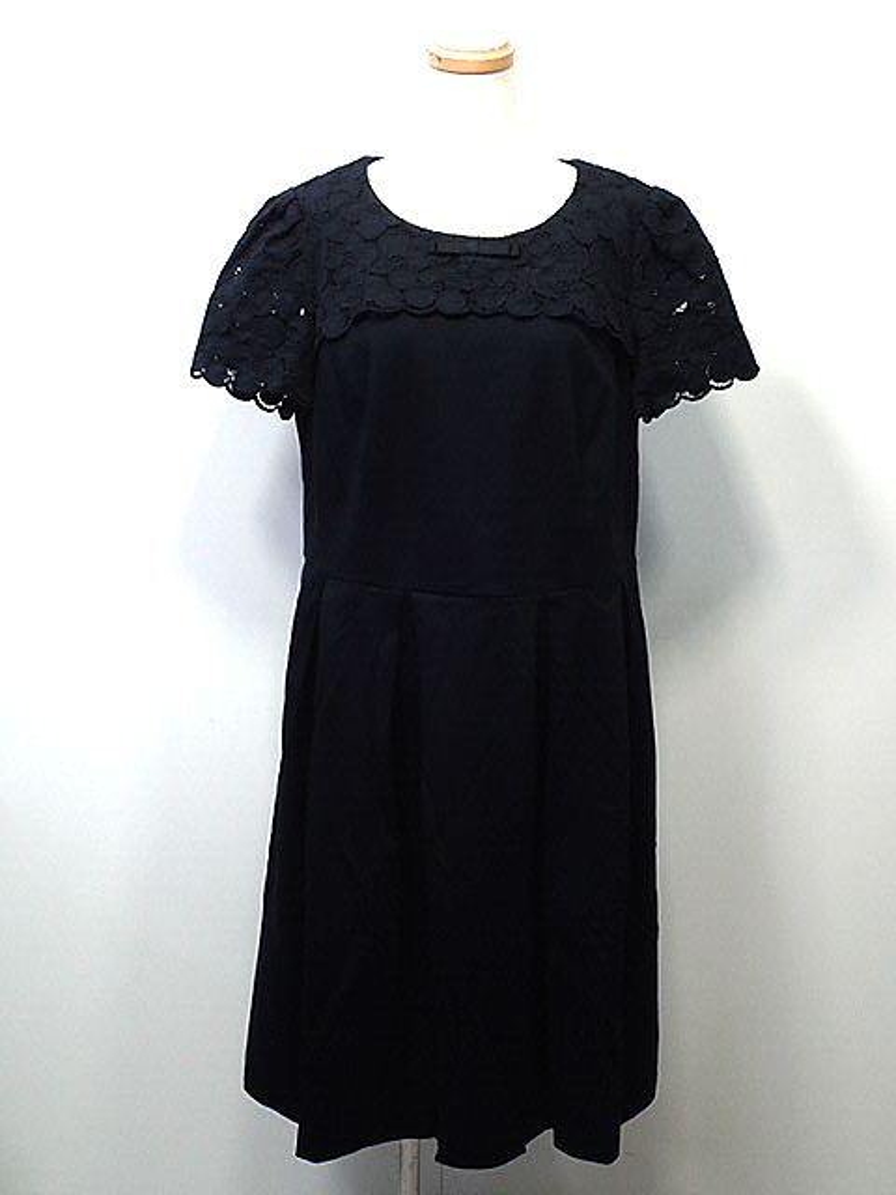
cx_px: 448
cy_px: 598
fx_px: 1691
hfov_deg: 29.7
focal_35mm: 49
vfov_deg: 38.9
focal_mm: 8.99
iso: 200
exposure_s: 1/80
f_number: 3.2
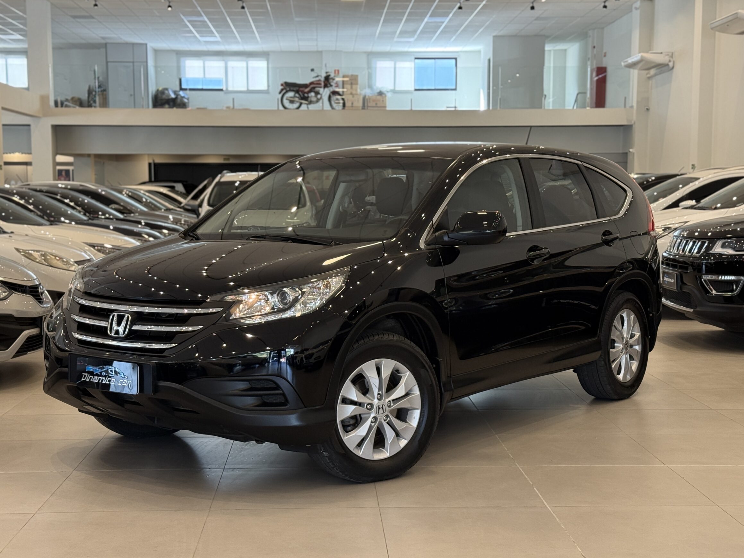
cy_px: 301
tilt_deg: -4.7
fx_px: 1139
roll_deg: +0.5
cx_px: 359
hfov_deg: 36.2
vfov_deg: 27.5
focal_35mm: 53
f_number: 1.78
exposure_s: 1/60
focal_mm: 6.76
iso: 125
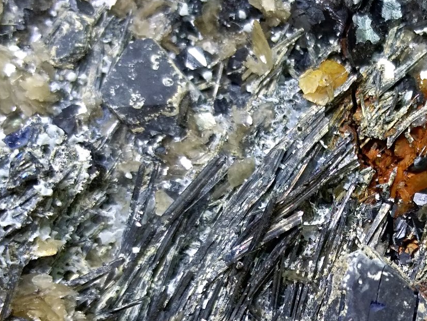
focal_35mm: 50
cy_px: 279
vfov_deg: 28.2
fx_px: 617
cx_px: 321
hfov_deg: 37.2
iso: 111
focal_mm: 3.54
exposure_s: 1/50
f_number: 2
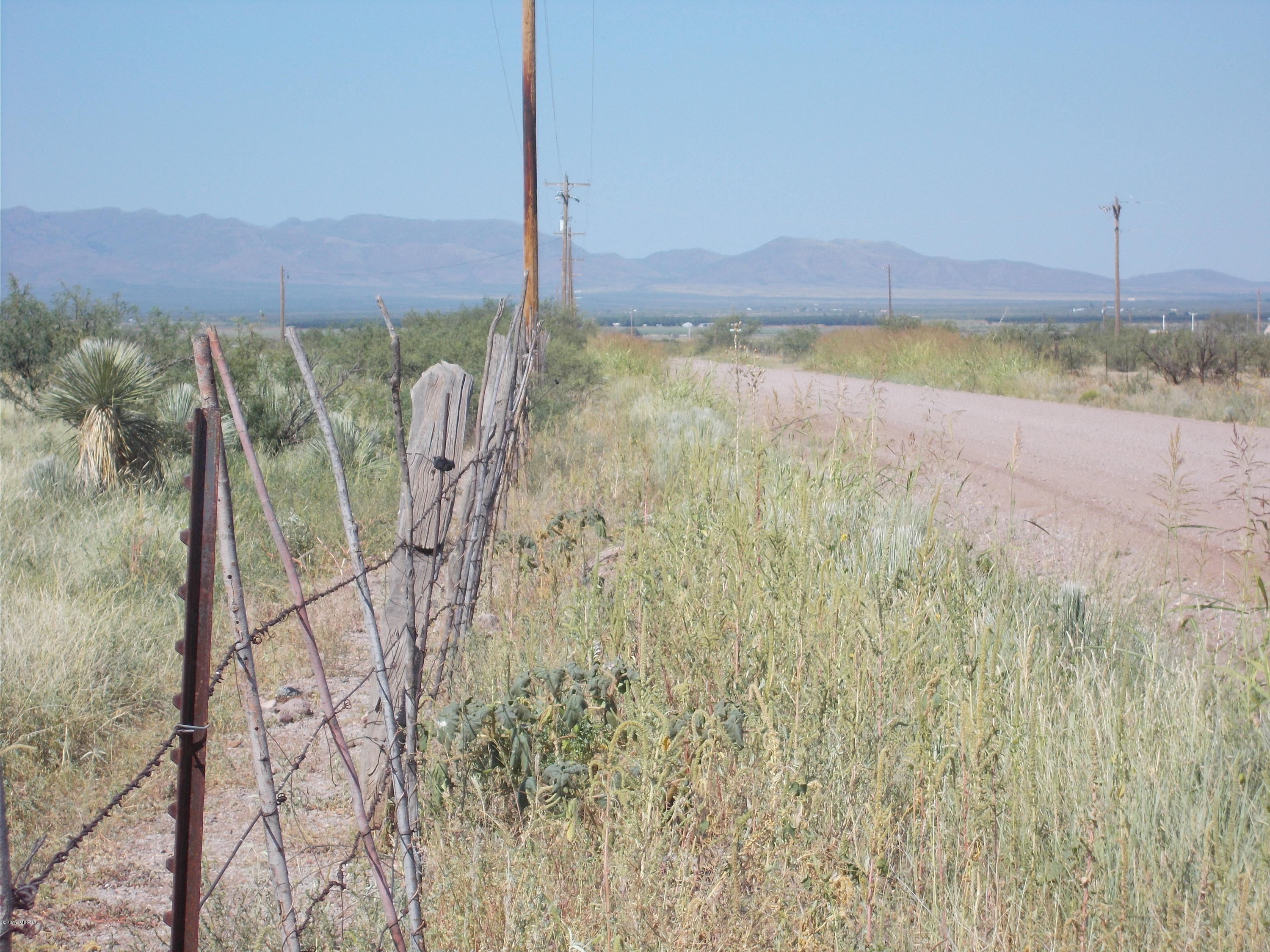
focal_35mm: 113
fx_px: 4146
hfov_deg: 17.4
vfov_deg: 13.1
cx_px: 635
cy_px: 476
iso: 80
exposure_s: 1/320
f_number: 6
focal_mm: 20.1
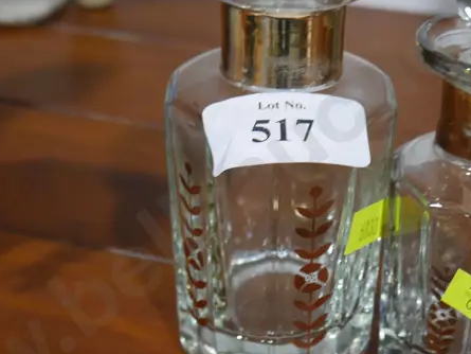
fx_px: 939
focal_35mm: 69
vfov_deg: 21.3
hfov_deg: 28.0
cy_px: 144
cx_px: 305
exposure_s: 1/60
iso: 320
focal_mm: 15
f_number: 3.6
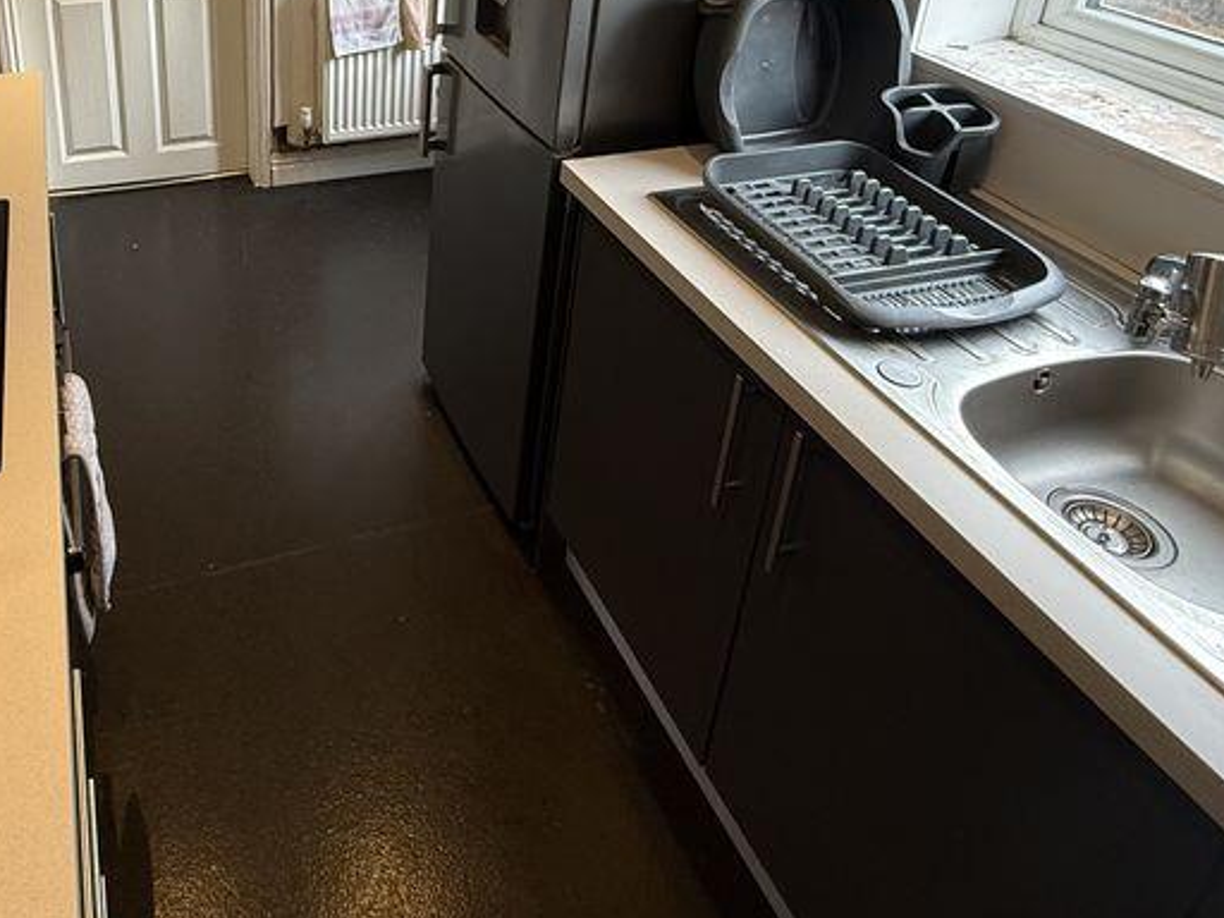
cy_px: 60
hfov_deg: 60.2
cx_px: 313
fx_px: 990
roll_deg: -0.6
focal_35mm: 28
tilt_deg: -21.0
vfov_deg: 44.4
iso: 200
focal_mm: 2.22
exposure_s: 1/99
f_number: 2.2
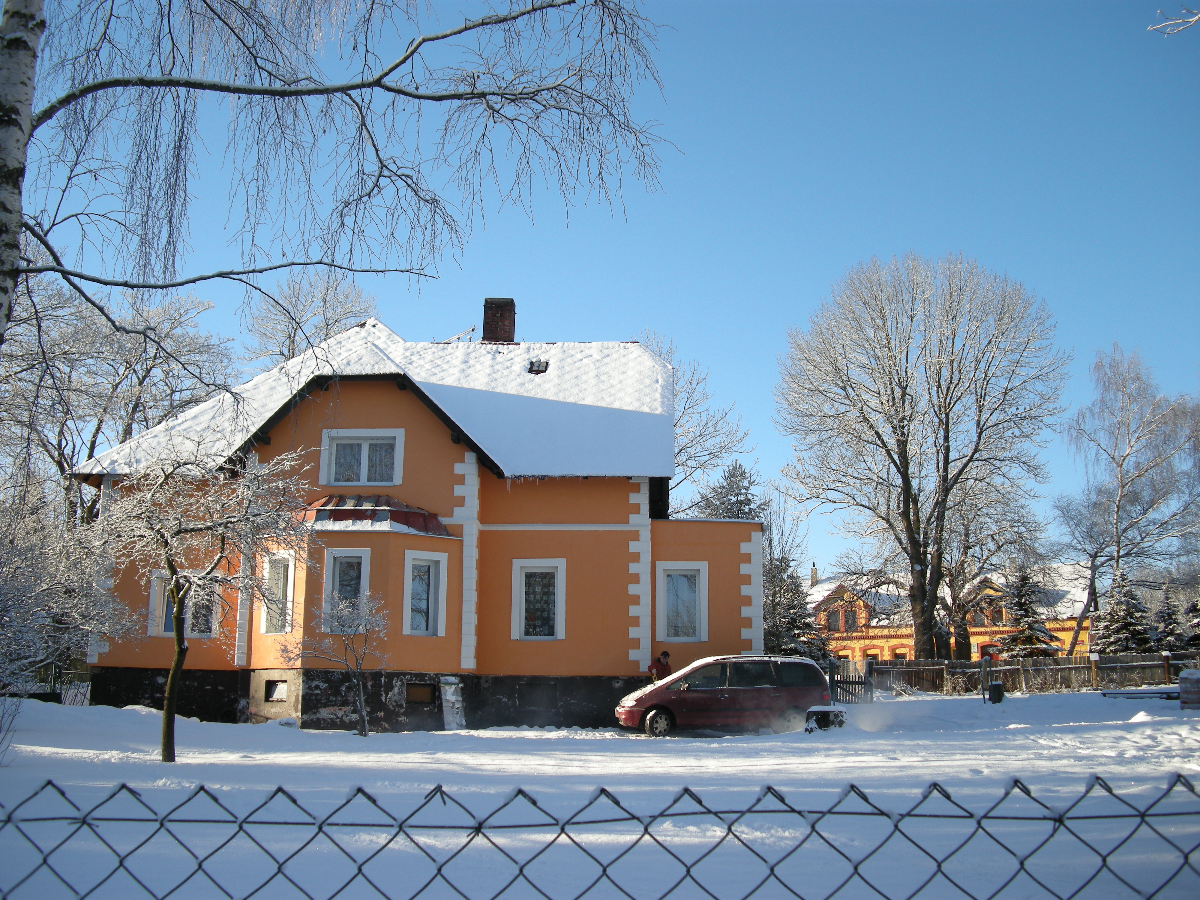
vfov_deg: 38.7
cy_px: 450
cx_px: 600
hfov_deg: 50.1
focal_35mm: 37
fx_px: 1283
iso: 64
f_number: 2.8
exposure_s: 1/454
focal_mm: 7.9
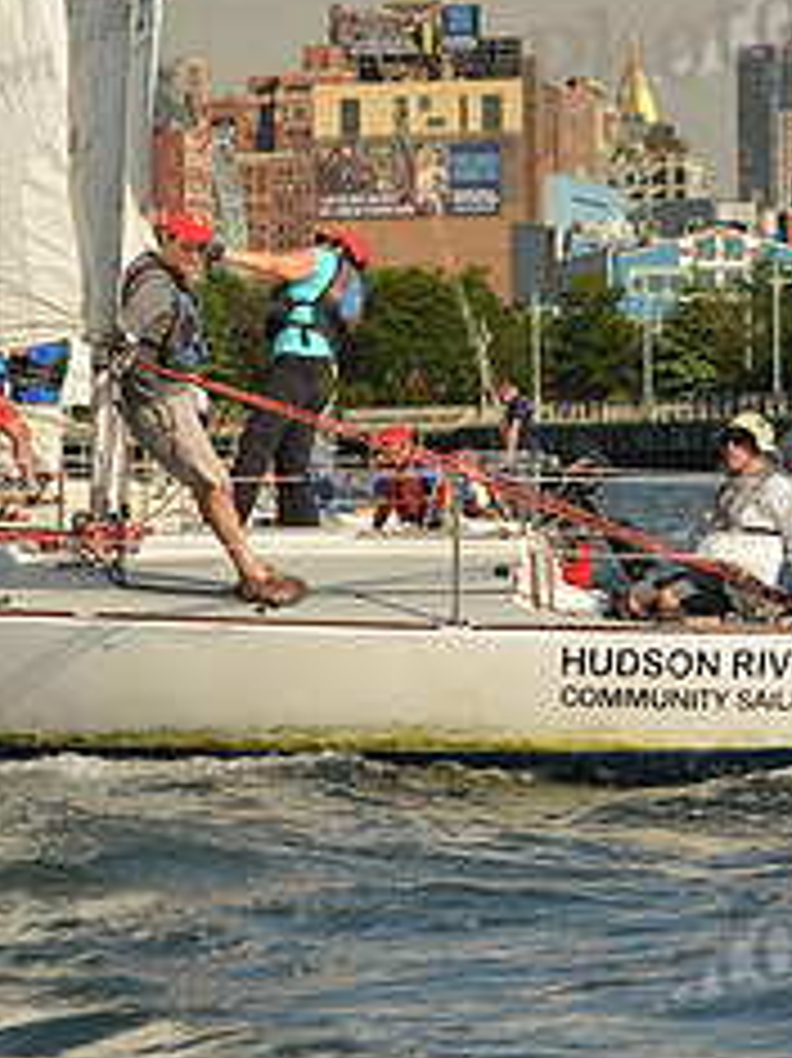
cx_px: 292
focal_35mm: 166
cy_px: 299
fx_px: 5069
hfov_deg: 8.9
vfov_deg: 11.9
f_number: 5
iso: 400
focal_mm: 70
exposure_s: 1/1250
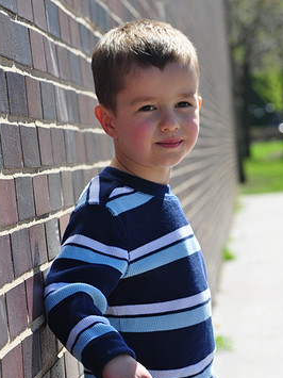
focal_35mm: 168
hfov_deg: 8.8
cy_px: 214
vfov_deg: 11.8
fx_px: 1832
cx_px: 149
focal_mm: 92
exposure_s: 1/250
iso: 200
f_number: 10
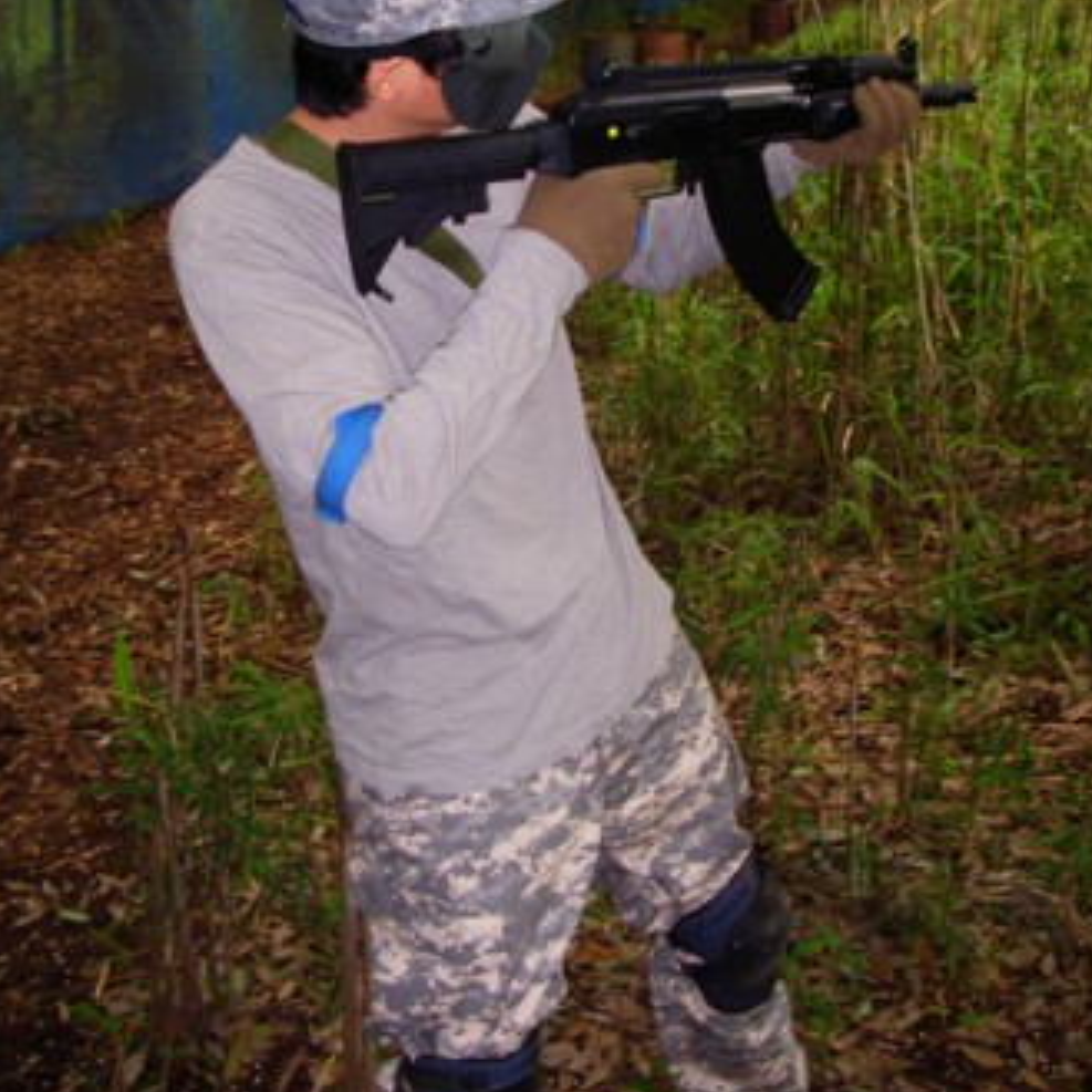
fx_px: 1642
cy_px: 425
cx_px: 551
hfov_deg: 36.8
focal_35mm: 46
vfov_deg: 36.6
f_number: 3.3
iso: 160
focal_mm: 6.3
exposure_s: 1/40
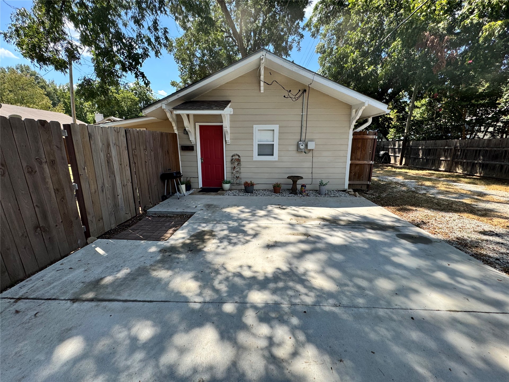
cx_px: 254
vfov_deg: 85.7
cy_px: 191
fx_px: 206
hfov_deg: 102.1
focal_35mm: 14
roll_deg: -0.5
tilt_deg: -13.1
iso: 40
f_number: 2.2
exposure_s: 1/812
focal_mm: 2.22
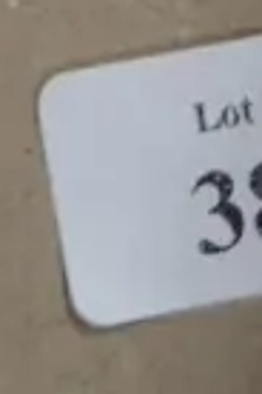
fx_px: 3537
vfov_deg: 5.6
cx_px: 26
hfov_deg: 4.2
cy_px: -1065
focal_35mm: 324
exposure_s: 1/60
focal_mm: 21
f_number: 4.6
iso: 500
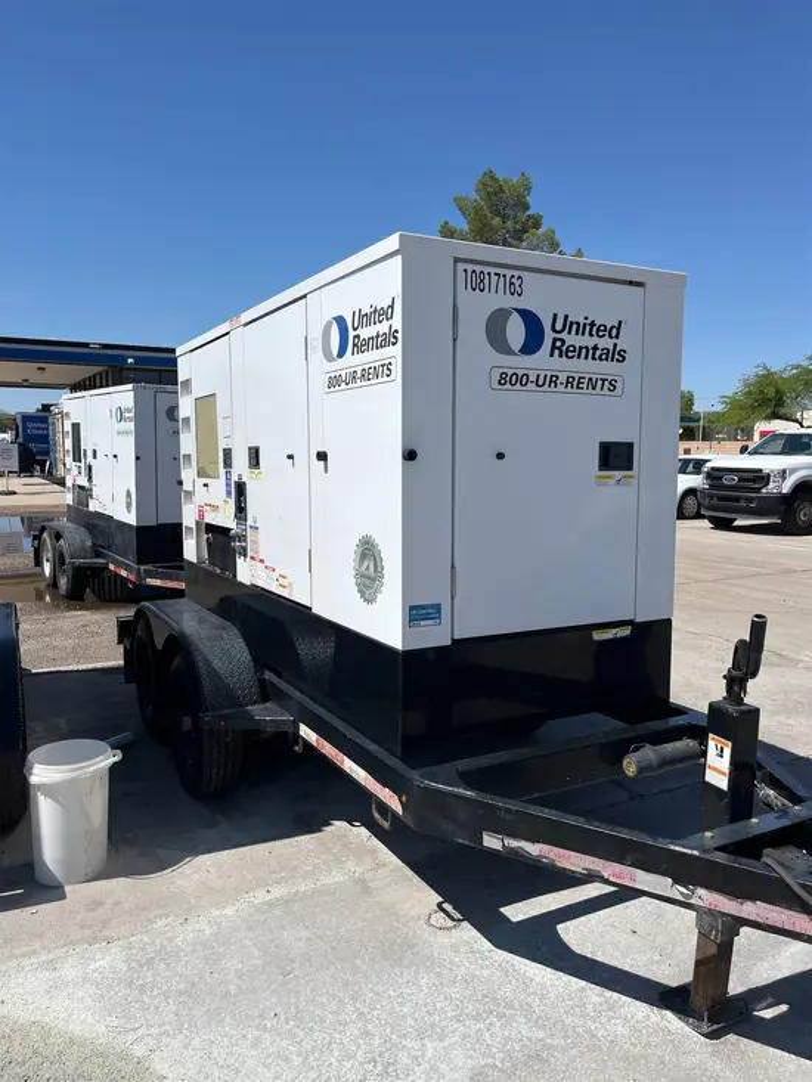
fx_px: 813
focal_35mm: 26
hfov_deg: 53.1
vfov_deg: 67.3
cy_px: 541
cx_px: 406
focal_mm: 5.1
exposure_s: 1/6173
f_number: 1.6
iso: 50
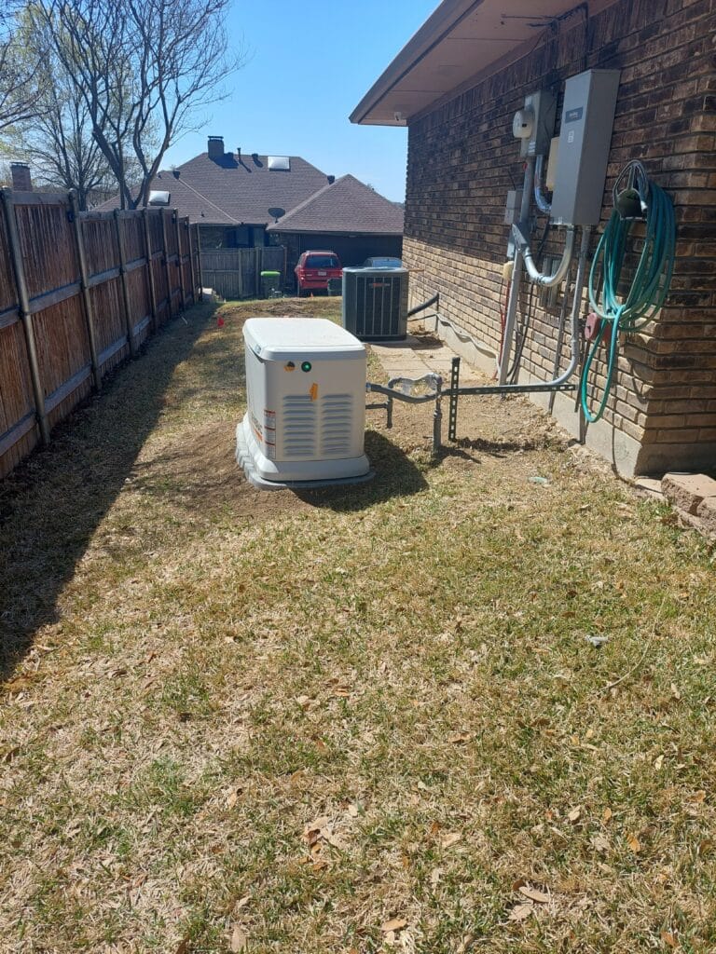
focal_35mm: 24
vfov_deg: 71.6
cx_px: 358
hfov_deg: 56.8
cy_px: 477
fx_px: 662
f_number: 1.8
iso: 40
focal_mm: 5.23
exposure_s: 1/1317
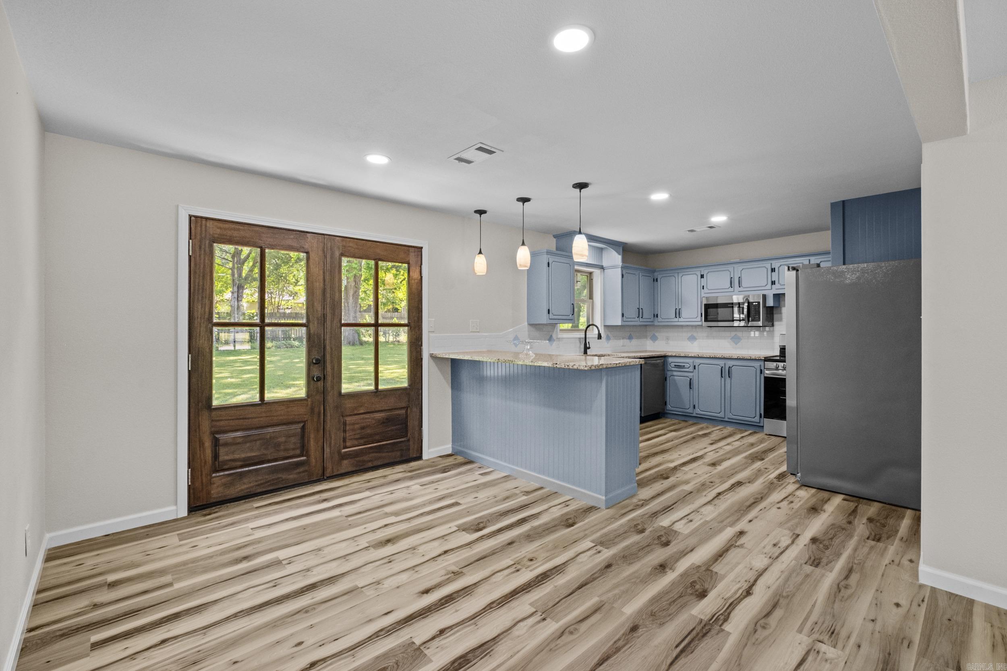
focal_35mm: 15
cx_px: 504
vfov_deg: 77.3
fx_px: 420
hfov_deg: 100.4
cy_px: 336
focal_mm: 10
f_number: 8
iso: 400
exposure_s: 1/2.5
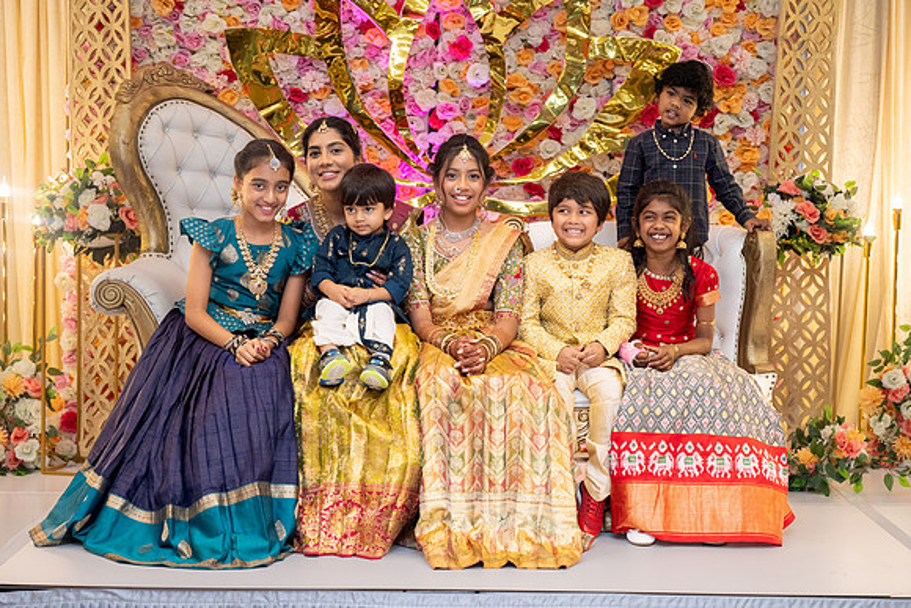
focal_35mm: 71
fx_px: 1797
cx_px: 456
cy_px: 304
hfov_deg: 28.4
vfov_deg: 19.2
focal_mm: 70
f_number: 3.5
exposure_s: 1/160
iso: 1000
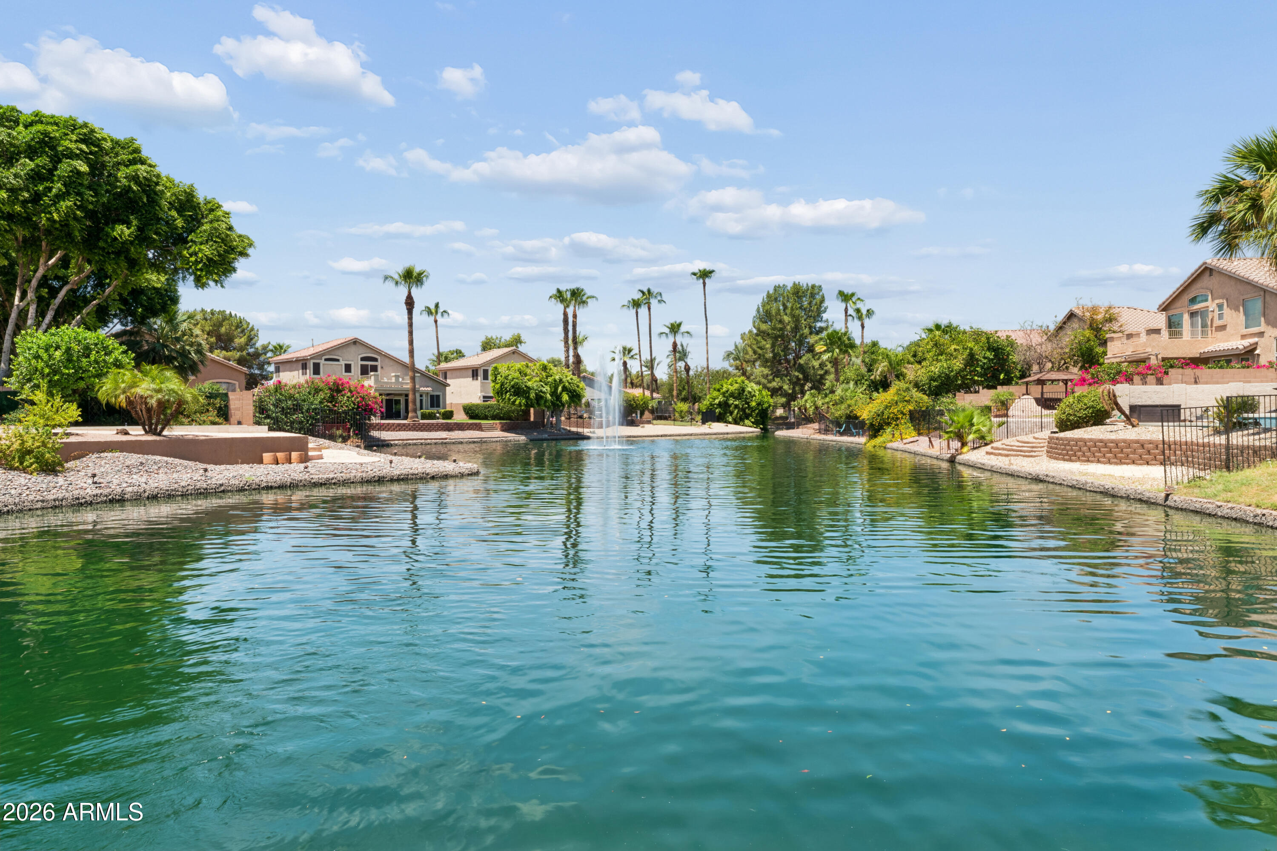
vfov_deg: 53.1
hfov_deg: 73.7
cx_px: 638
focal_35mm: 24
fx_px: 851
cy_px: 426
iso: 100
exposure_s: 1/20
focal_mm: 24
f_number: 22
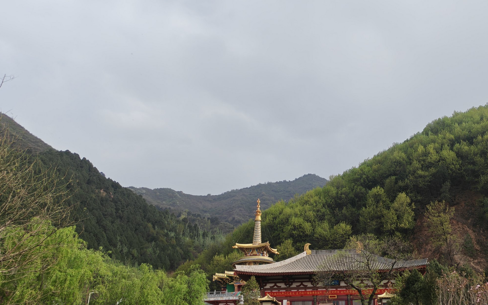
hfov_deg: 54.4
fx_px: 466
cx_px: 319
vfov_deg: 36.2
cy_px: 177
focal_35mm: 35
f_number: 1.95
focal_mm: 5.52
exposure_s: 1/1000
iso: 50
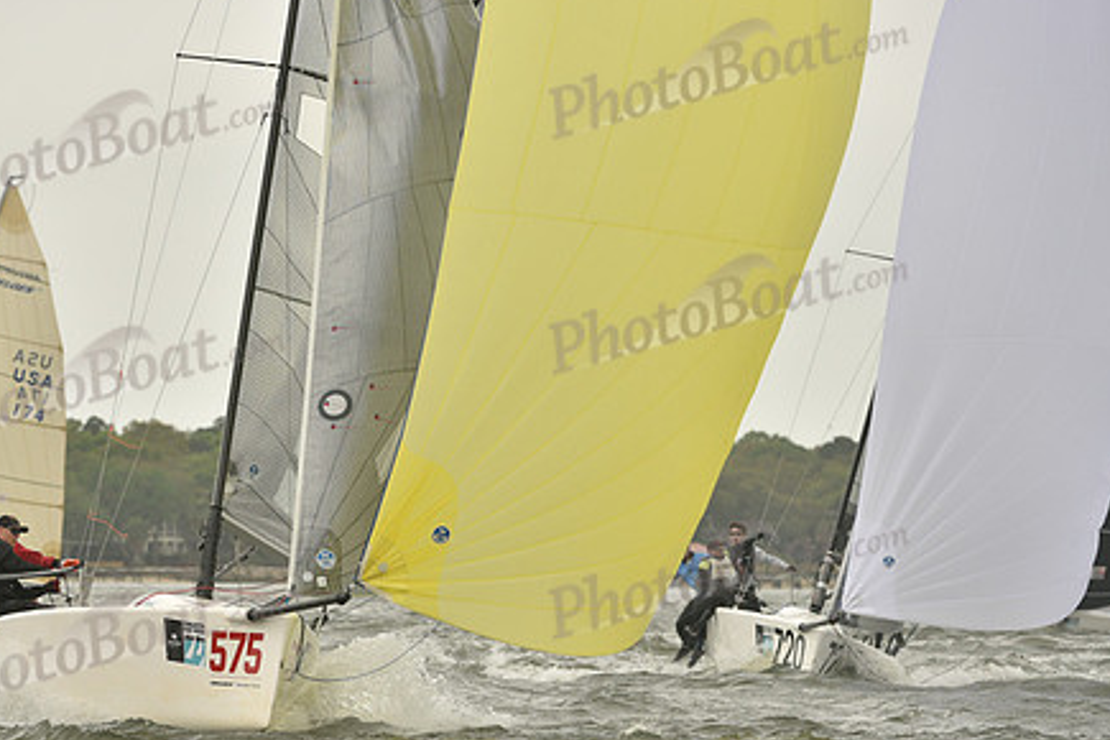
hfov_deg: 5.7
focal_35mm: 360
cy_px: 476
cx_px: 418
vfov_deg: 3.8
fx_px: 11099
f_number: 6.3
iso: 400
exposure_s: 1/1000
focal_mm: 270
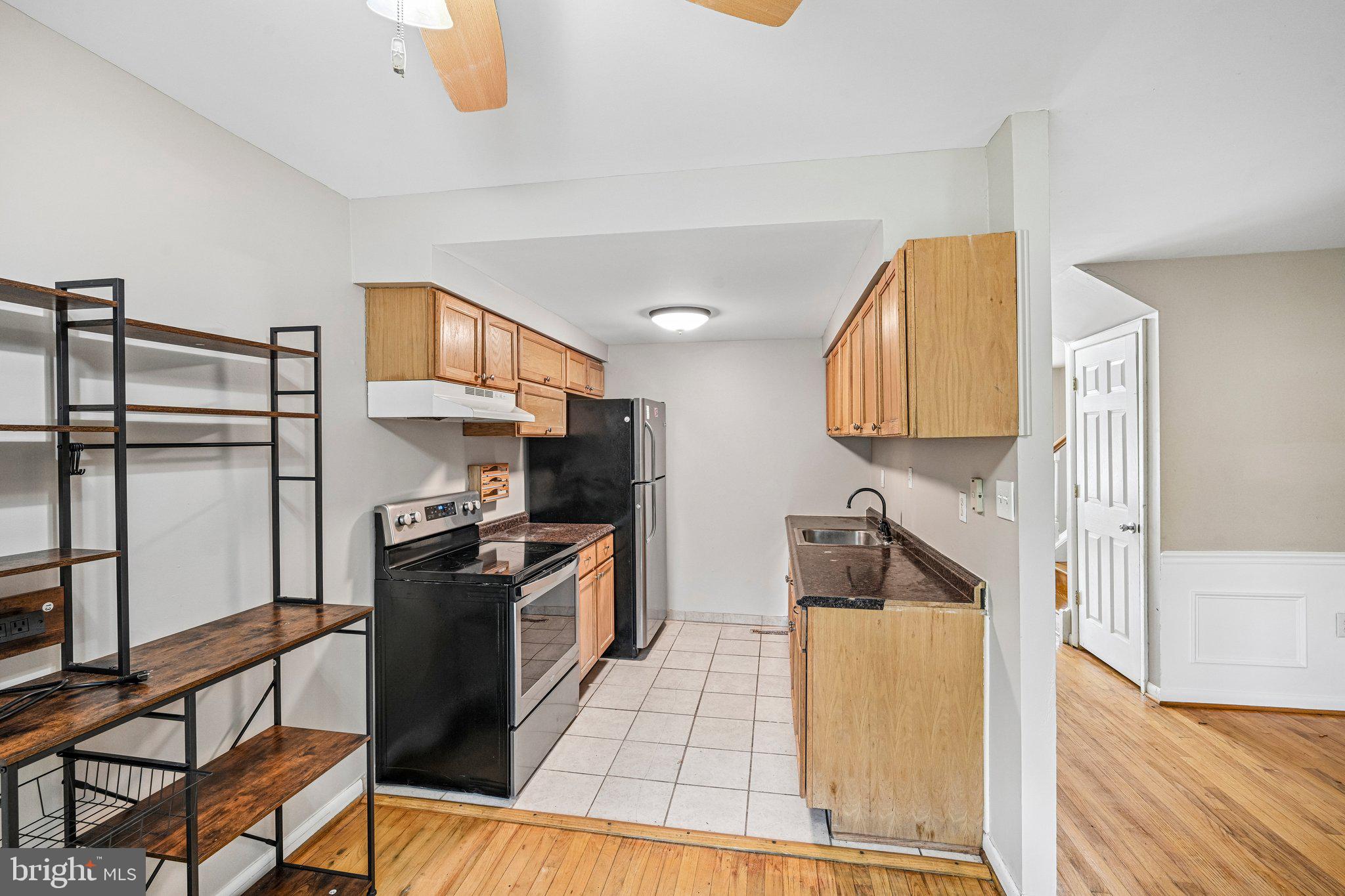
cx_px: 672
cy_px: 448
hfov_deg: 96.7
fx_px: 598
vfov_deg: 73.7
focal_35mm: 16
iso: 800
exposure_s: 1/13
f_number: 8
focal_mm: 16
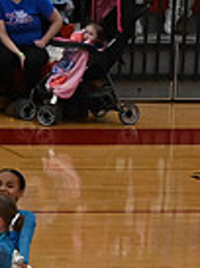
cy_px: 279
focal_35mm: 429
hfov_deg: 3.4
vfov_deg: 4.6
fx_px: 3320
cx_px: -365
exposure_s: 1/500
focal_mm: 70
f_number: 4
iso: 5000
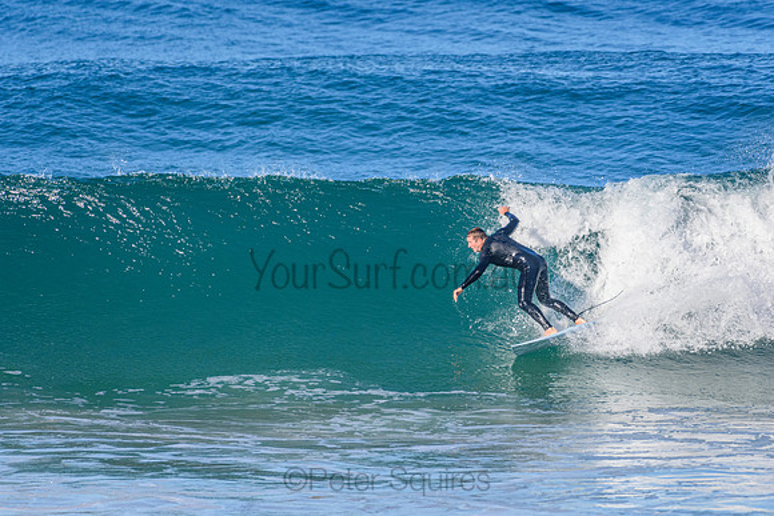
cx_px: 387
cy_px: 258
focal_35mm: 750
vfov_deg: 1.8
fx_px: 16128
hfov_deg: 2.7
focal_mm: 500
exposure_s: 1/2000
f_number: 5.6
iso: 500
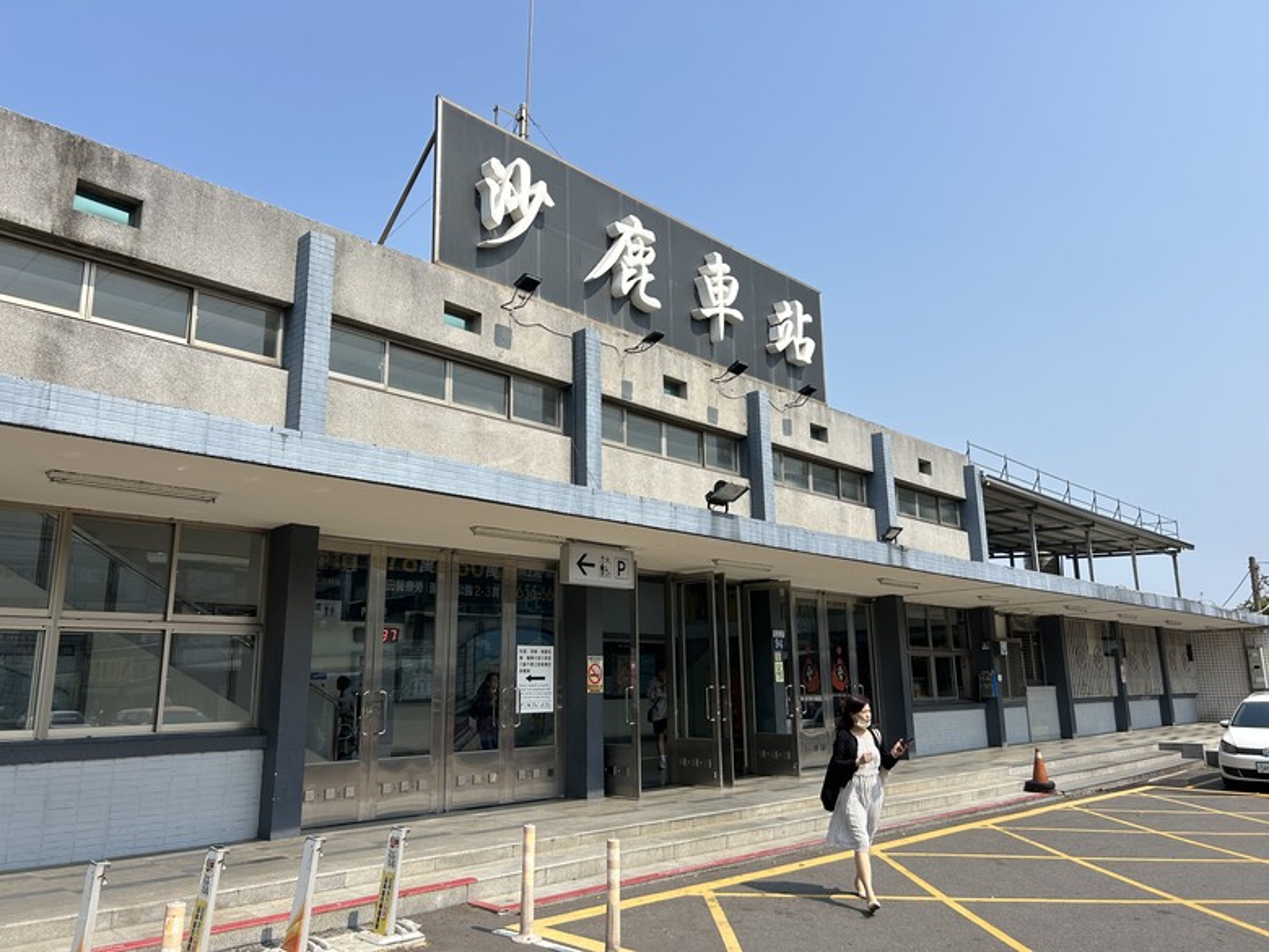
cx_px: 634
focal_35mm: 26
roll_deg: +0.3
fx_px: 953
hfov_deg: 67.3
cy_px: 476
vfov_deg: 53.1
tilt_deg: +12.3
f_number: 1.5
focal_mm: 5.7
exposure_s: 1/4630
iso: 50
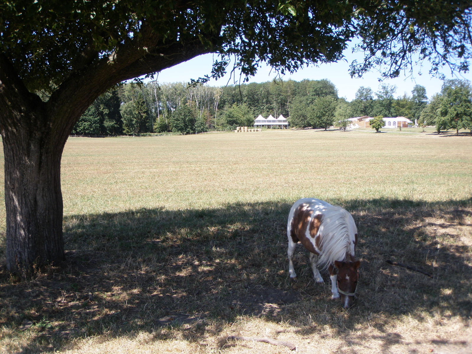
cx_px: 236
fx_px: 518
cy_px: 177
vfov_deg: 37.7
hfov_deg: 49.0
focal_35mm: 38
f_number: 3.5
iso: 50
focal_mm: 6.7
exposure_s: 1/200
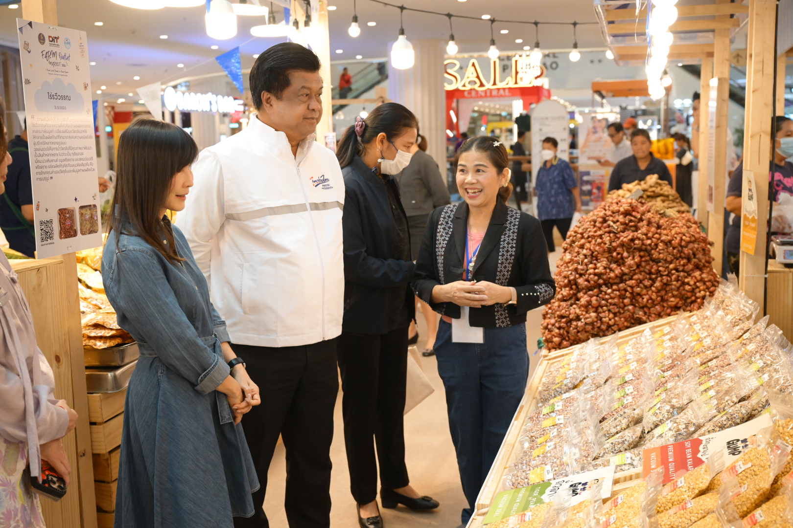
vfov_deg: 33.4
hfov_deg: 48.5
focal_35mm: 40
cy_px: 264
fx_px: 881
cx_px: 396
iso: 4000
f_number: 4
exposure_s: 1/640
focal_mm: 40
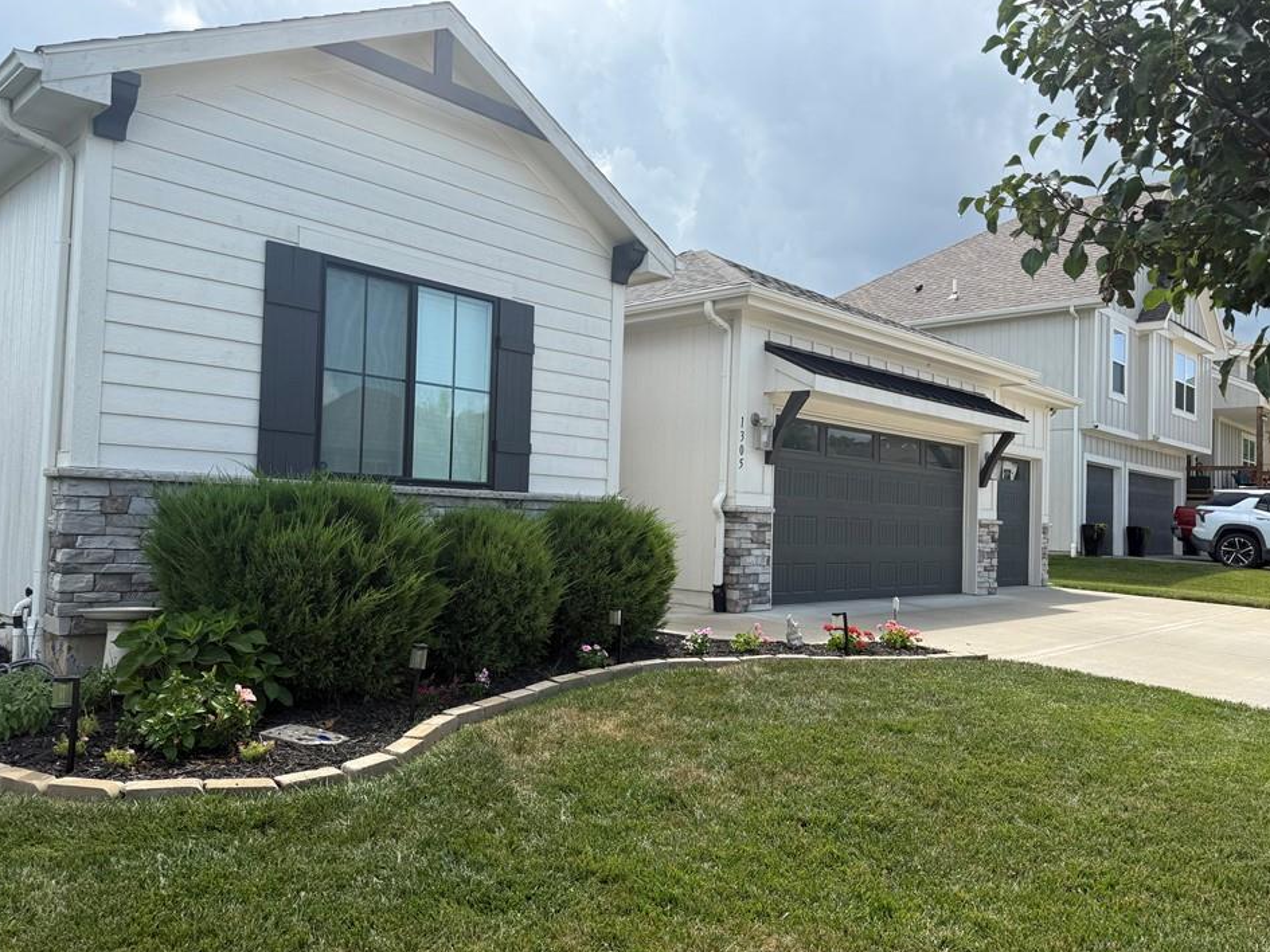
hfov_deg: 67.3
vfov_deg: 53.1
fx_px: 954
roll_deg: -2.1
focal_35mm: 26
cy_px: 483
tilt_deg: +3.0
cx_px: 611
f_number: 1.78
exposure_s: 1/2611
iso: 80
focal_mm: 6.76
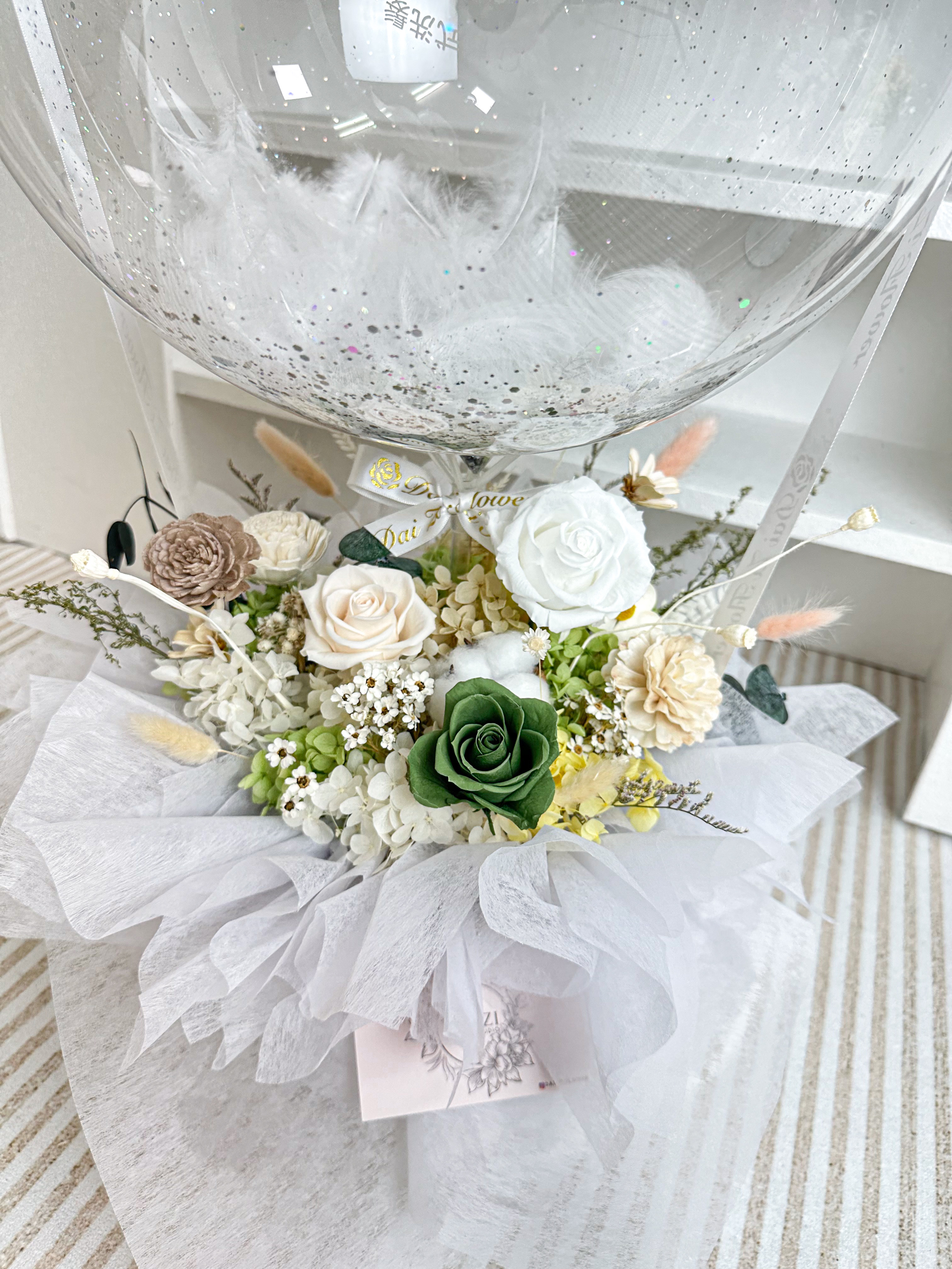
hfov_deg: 56.8
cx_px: 476
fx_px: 880
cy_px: 634
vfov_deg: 71.6
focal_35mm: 24
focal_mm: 6.86
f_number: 1.8
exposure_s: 1/120
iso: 125
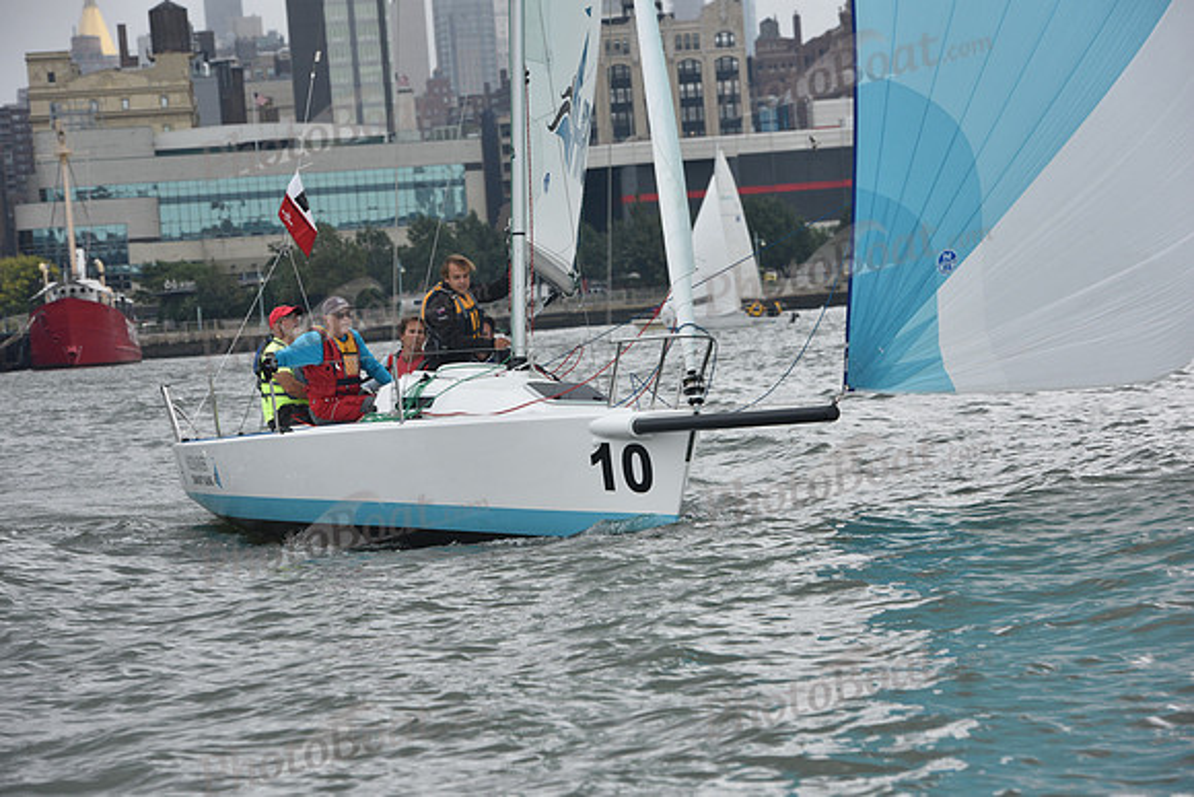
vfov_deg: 9.2
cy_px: 398
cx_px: 597
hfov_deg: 13.7
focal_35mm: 150
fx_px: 4976
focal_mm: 150
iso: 400
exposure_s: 1/800
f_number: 9
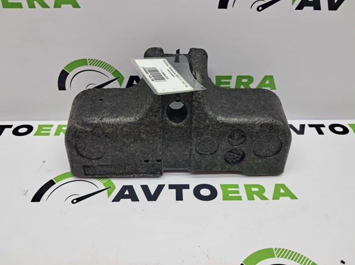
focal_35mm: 27
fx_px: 277
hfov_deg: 65.4
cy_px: 132
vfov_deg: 51.3
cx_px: 178
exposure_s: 1/60
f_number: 1.8
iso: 50
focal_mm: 4
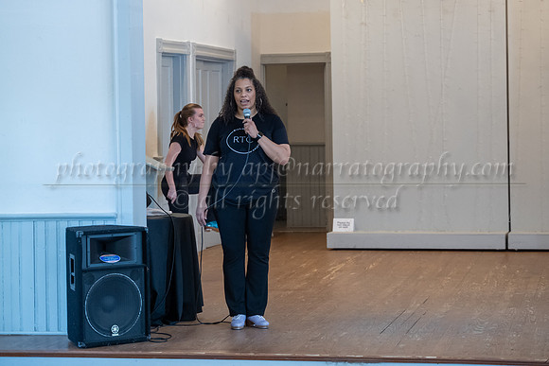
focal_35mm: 97
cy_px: 130
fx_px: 1474
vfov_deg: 14.2
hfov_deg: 21.1
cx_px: 274
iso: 1600
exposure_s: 1/200
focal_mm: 75
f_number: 3.2
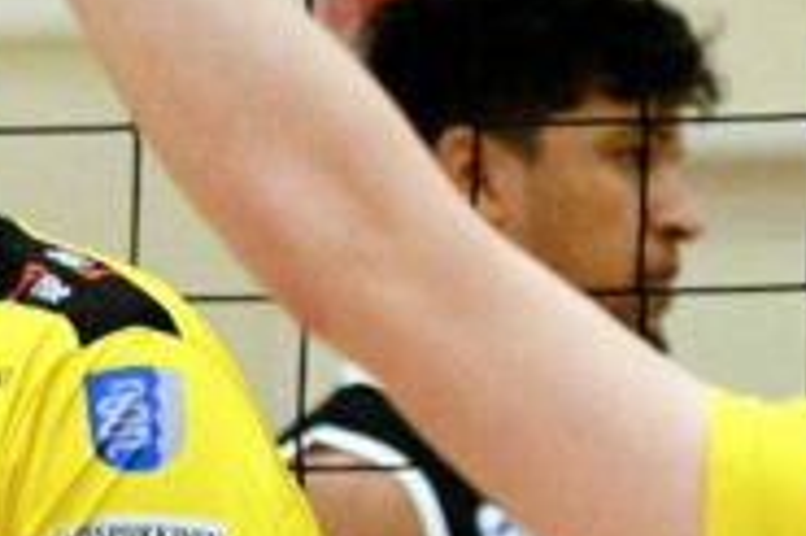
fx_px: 34380
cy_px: 617
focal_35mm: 1537
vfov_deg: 0.9
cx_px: 35
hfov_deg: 1.3
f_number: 4
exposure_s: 1/500
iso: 4500
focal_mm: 185
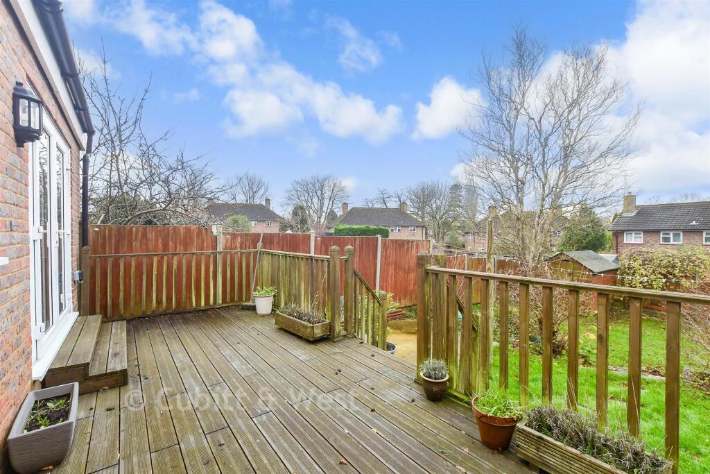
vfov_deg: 77.3
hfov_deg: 100.4
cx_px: 355
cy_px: 237
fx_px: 296
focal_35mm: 15
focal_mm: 10
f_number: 8
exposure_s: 1/40
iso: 160
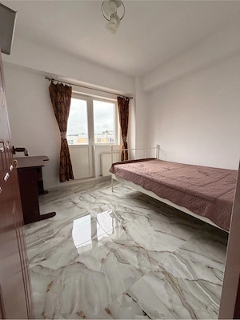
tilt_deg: -8.5
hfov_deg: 85.7
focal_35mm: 14
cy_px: 160
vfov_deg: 102.1
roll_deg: -0.2
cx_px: 120
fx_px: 129
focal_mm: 2.22
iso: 250
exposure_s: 1/121
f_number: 2.2
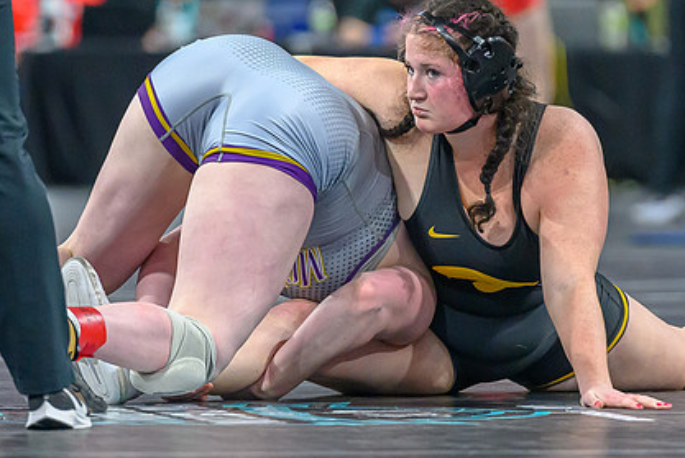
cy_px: 251
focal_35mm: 565
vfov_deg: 2.4
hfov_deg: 3.6
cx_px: 390
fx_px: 10762
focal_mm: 200
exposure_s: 1/800
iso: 2800
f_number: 2.8
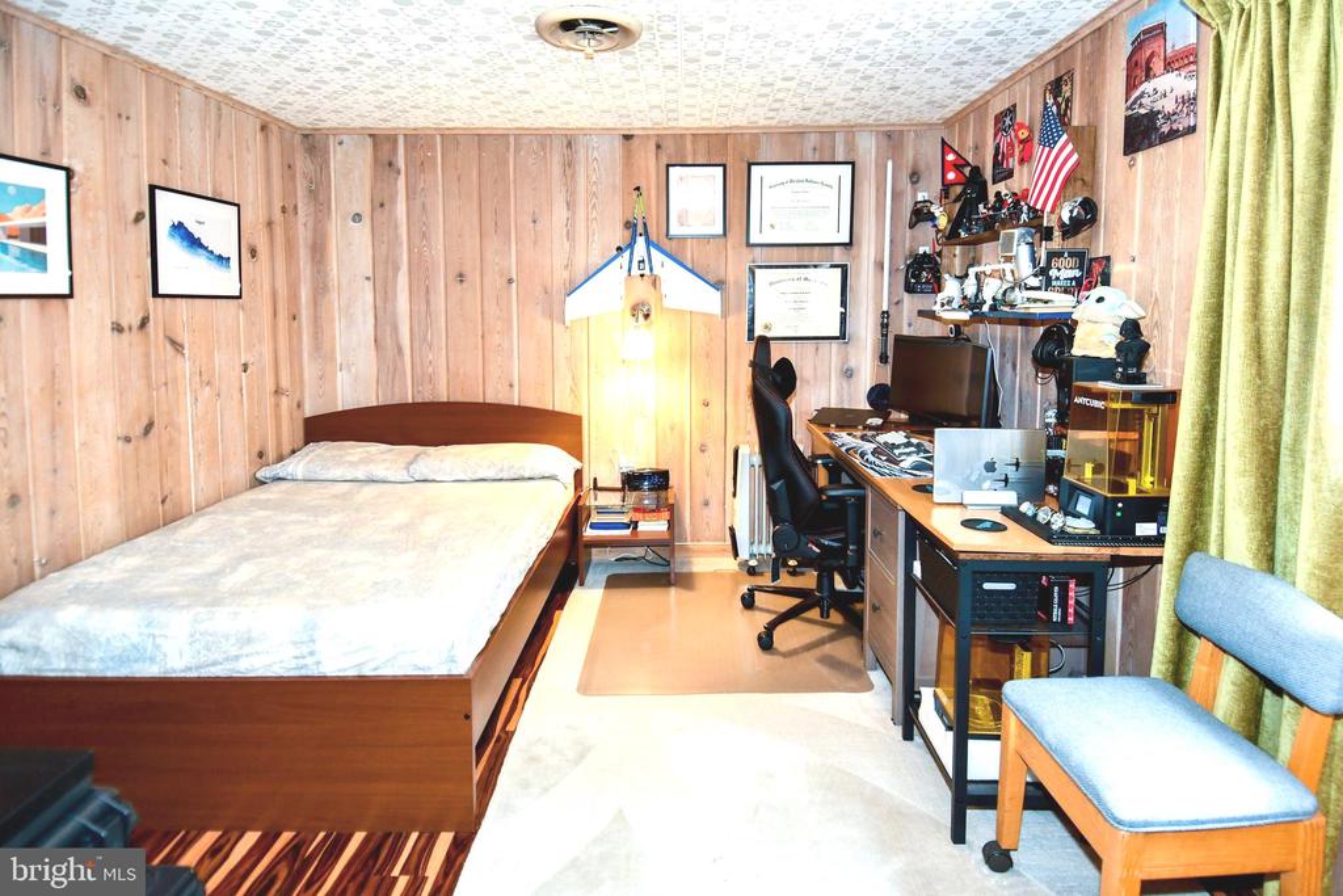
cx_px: 672
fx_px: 672
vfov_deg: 67.4
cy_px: 448
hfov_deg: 90.0
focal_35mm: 18
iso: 1400
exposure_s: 1/60
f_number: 4
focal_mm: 12
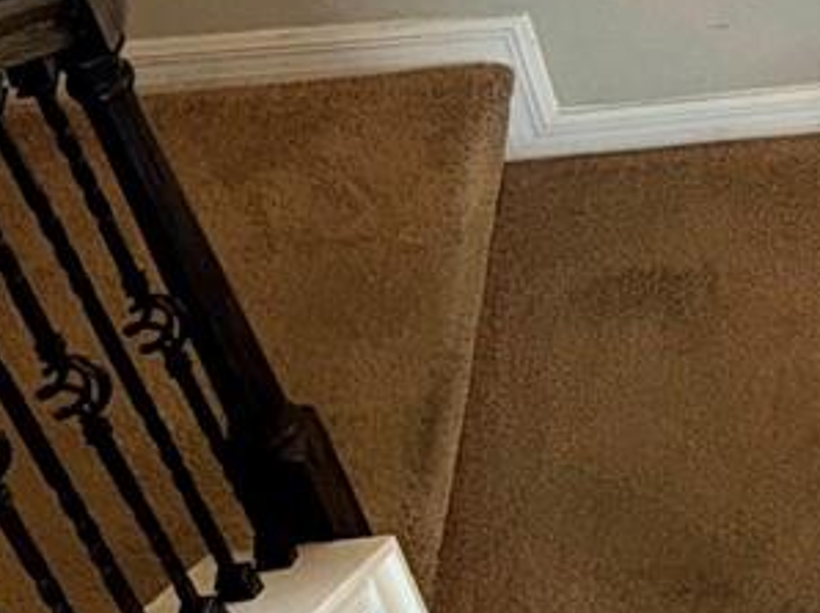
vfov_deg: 11.4
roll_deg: -7.2
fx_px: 3053
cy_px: -14
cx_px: 2006
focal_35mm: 129
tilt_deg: -44.5
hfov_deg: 12.1
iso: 64
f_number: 1.78
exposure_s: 1/28
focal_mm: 6.76
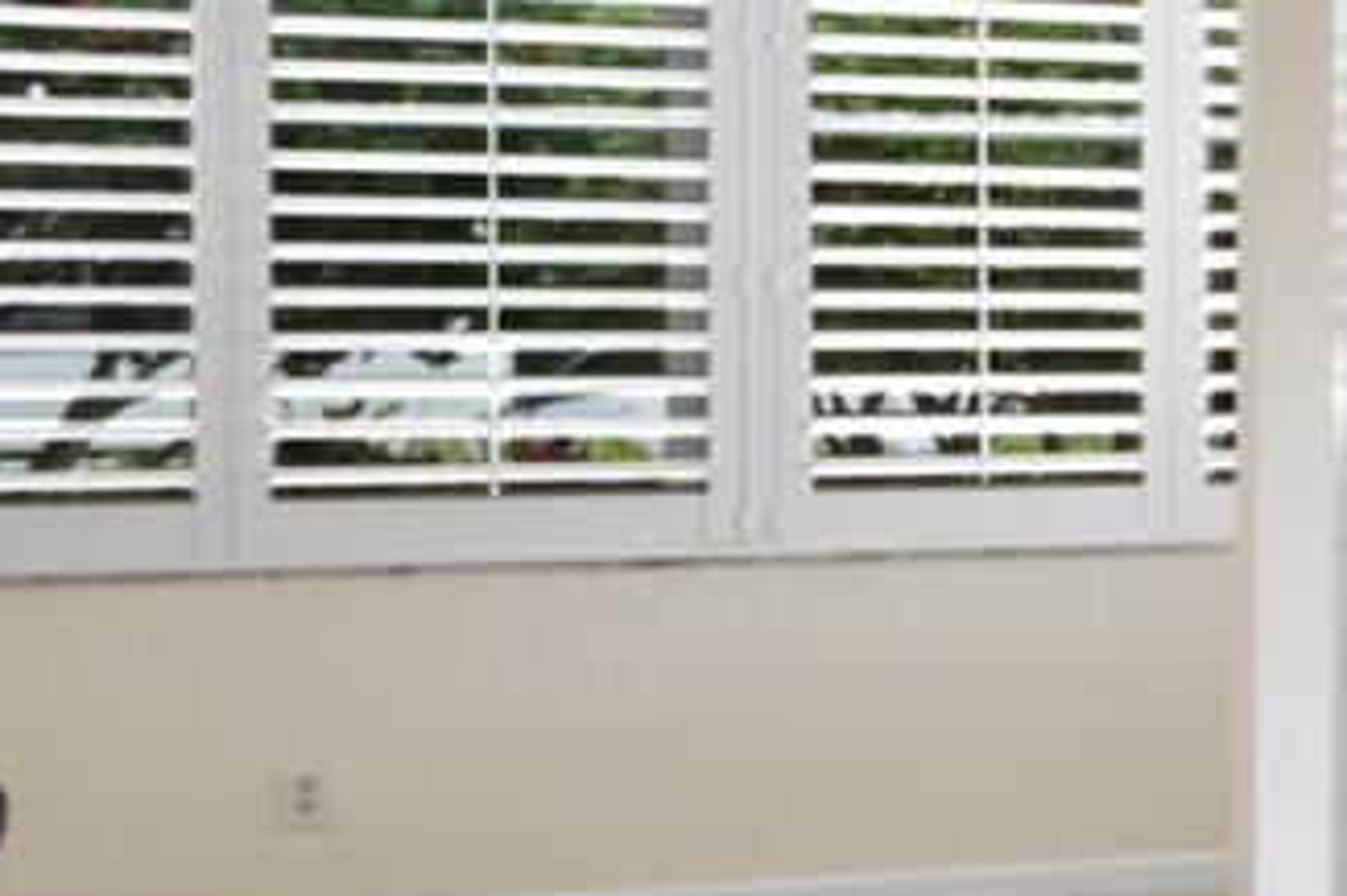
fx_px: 3927
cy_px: 396
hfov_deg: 9.9
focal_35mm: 105
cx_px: 4603
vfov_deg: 13.0
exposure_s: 1/3
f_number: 8
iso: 250
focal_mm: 10
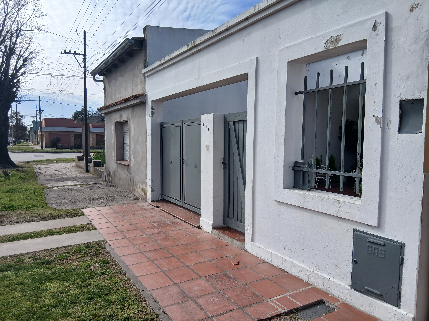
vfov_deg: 53.1
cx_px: 214
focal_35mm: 26
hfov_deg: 67.3
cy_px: 160
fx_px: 322
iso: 20
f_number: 1.8
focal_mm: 3.98
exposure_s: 1/984
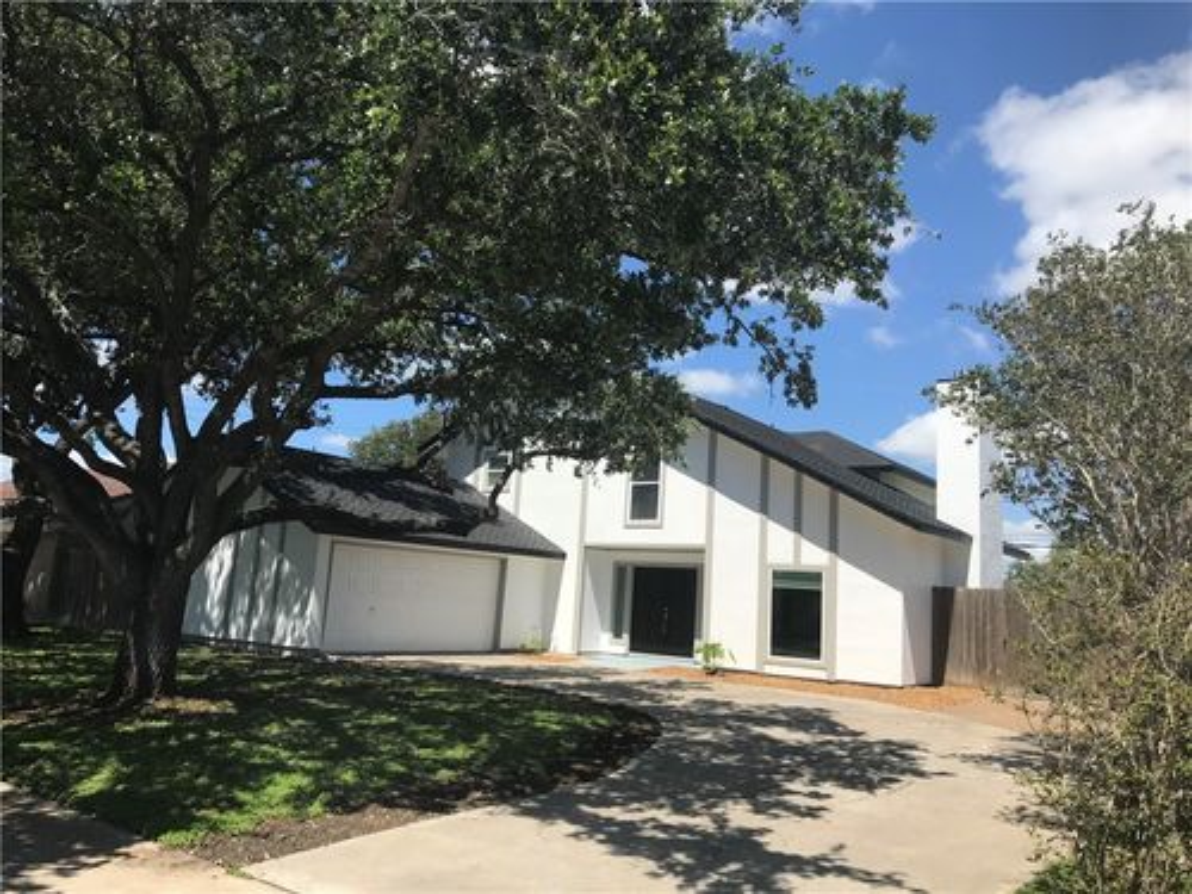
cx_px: 596
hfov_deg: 63.4
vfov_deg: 49.7
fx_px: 964
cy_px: 447
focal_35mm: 28
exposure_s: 1/2519
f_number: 1.8
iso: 20
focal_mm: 3.99
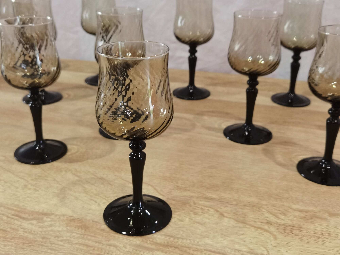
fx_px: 393
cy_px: 128
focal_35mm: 40
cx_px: 170
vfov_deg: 36.0
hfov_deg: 46.8
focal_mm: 6.71
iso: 125
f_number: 1.9
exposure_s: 1/50
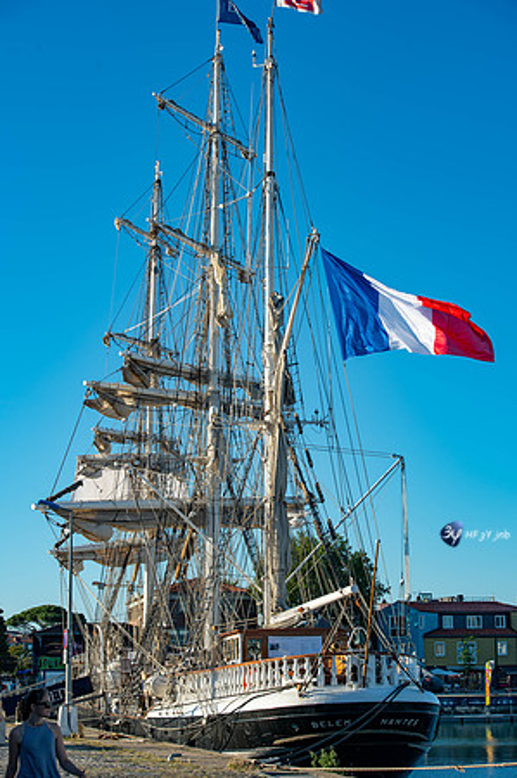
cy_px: 389
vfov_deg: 28.9
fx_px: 1511
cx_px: 258
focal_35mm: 70
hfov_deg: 19.4
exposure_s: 1/250
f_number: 8
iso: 100
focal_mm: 70
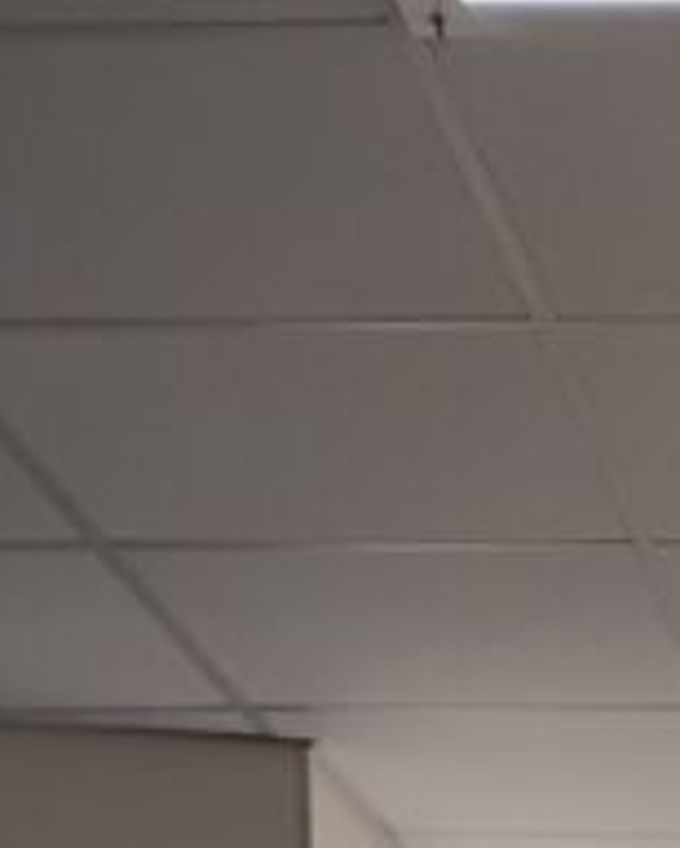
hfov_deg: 9.9
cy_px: 1974
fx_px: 3667
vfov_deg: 11.2
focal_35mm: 146
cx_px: 1309
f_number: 1.8
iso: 456
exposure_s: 1/120
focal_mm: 4.26
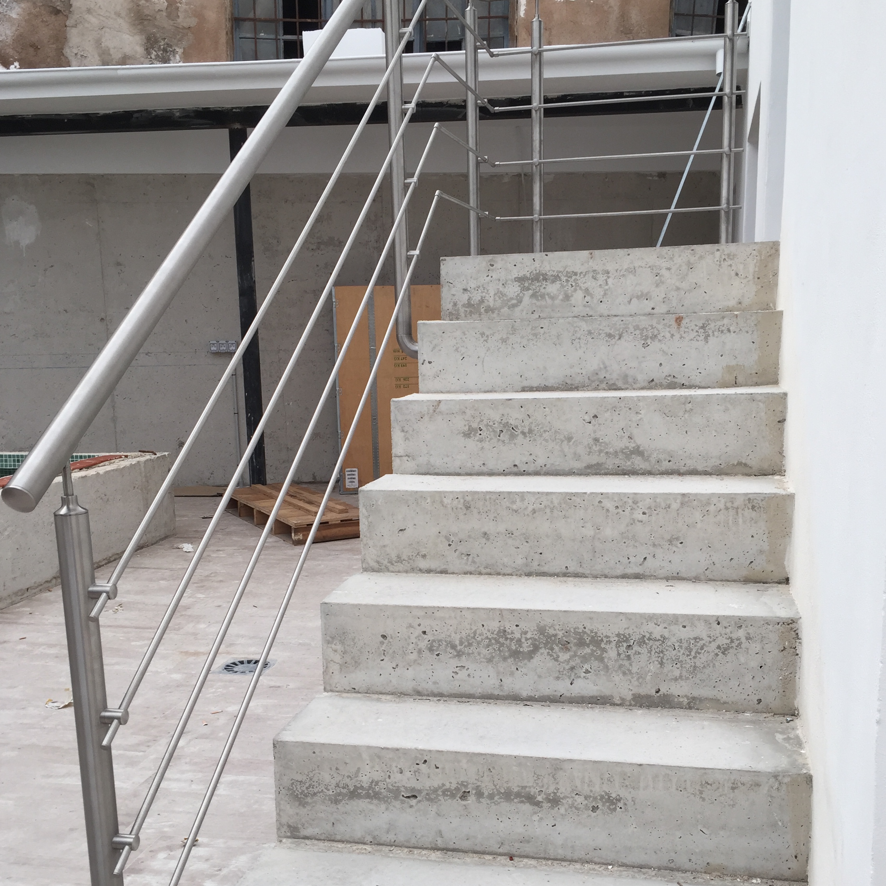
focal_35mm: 37
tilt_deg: -9.1
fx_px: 1071
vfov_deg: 44.7
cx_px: 442
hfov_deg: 44.9
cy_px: 533
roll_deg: +1.2
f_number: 2.2
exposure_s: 1/109
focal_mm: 4.15
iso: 32
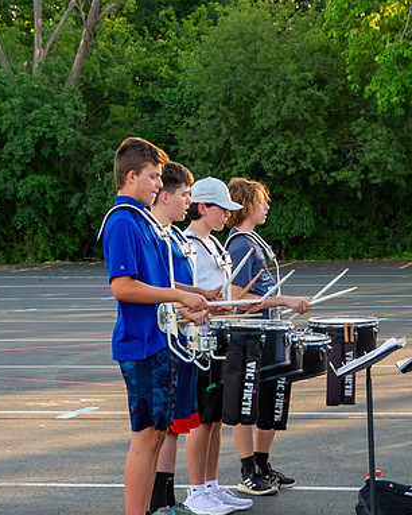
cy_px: 263
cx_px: 217
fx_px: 2635
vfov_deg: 11.1
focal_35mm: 173
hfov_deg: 8.9
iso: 1250
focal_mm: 70
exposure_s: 1/1000
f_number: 6.3
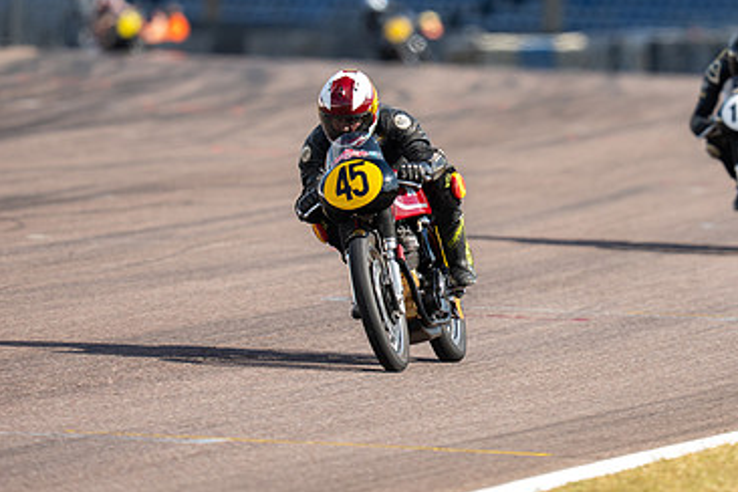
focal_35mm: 663
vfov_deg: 2.1
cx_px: 577
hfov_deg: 3.1
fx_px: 13590
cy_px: 144
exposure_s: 1/500
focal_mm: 400
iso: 50
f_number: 3.2
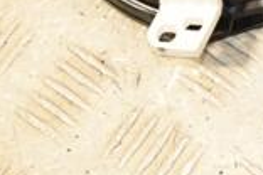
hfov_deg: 9.9
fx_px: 1432
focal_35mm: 196
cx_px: 492
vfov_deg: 6.8
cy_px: -155
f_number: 6.3
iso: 800
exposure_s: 1/200
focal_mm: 34
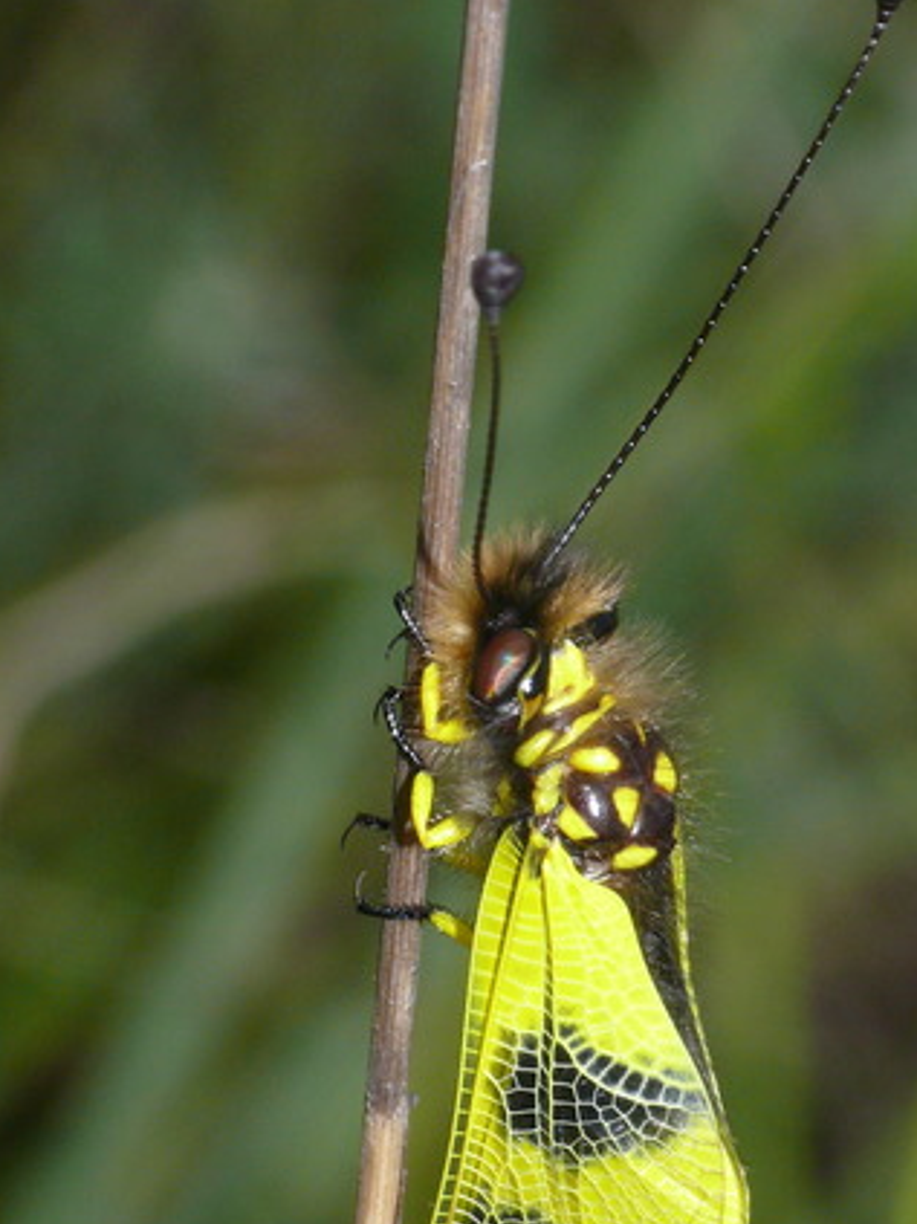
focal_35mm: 227
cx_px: 524
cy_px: 706
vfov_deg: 8.7
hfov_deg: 6.5
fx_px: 8022
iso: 200
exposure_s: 1/500
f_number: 11
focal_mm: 31.7
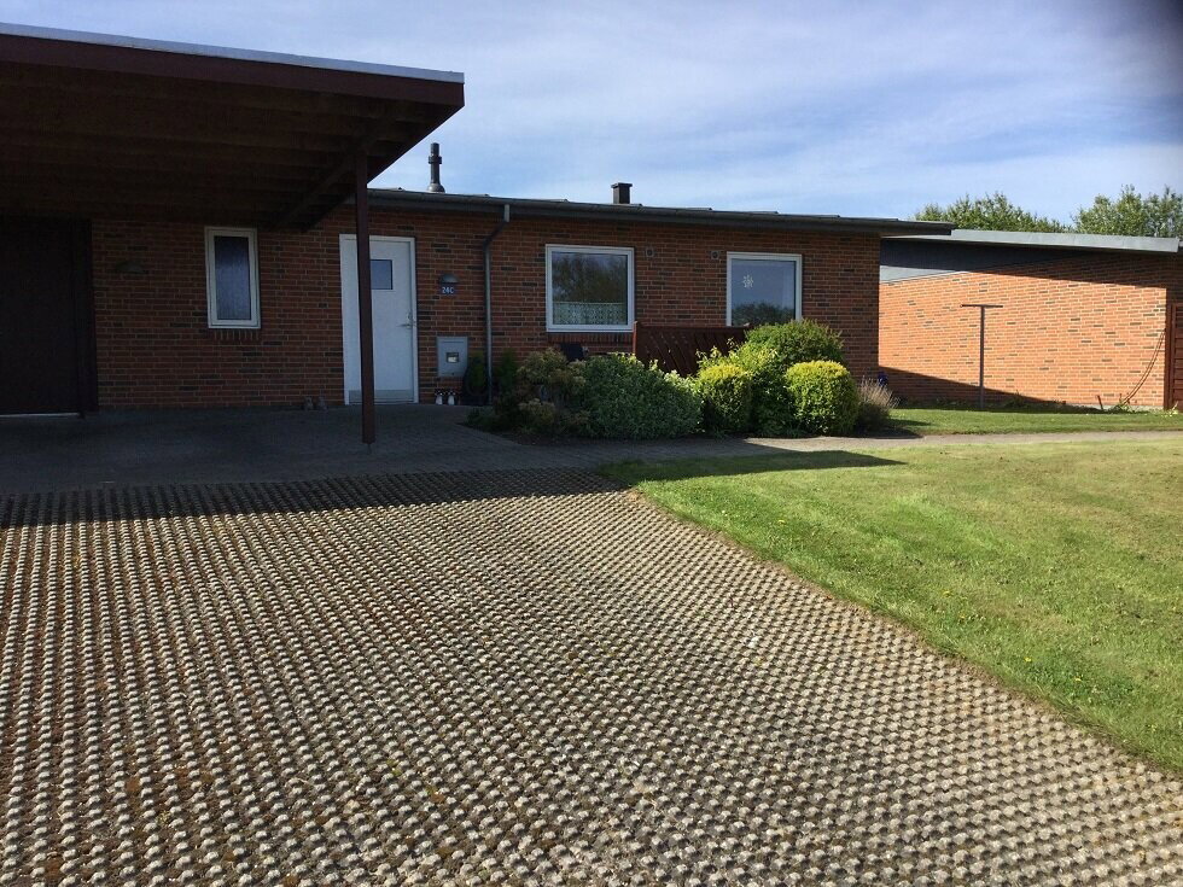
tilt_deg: -5.1
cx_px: 592
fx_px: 1059
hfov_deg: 58.4
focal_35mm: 31
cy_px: 444
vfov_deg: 45.4
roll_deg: -0.1
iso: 25
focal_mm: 3.3
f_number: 2.4
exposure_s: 1/1253
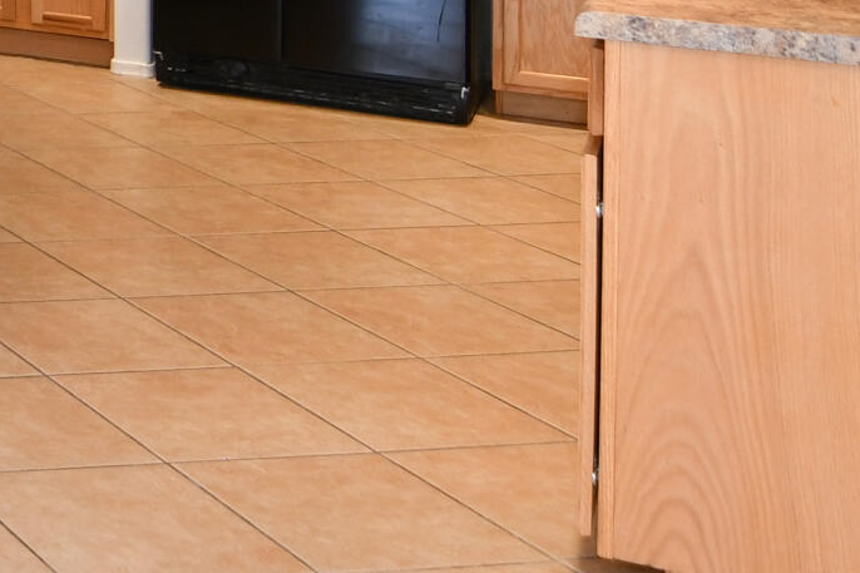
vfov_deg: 17.1
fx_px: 1672
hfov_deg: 20.1
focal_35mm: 70
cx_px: -718
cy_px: -350
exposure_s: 1/60
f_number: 4
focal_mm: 11
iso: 320
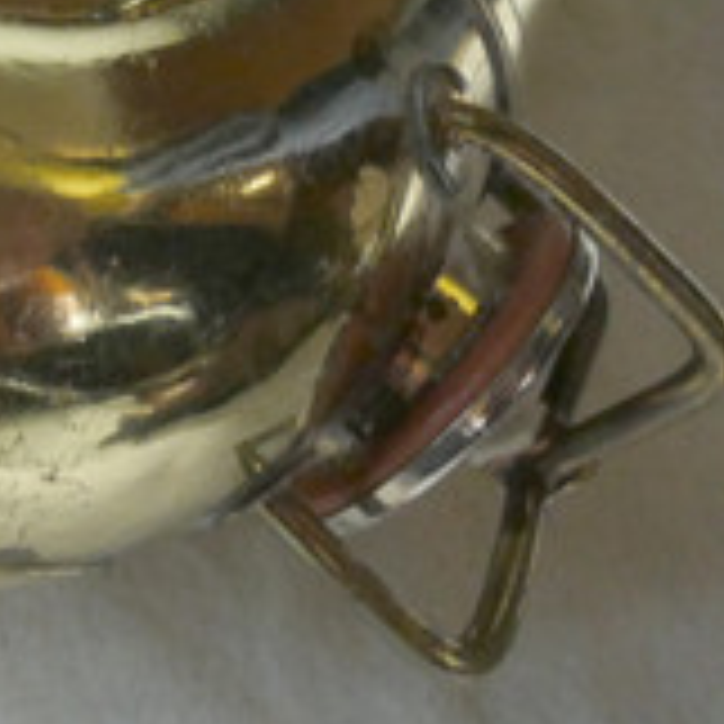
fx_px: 1301
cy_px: 29
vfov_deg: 29.4
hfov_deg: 27.8
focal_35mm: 55
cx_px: -108
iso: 200
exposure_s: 1/50
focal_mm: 3.6
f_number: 2.8
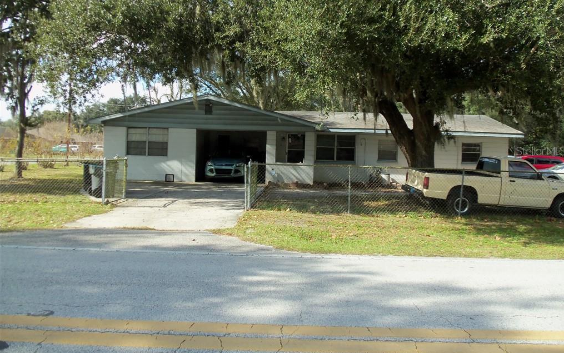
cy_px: 151
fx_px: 477
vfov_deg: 40.5
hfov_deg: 61.2
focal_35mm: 31
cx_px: 284
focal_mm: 5.2
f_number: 3.4
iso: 80
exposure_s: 1/320
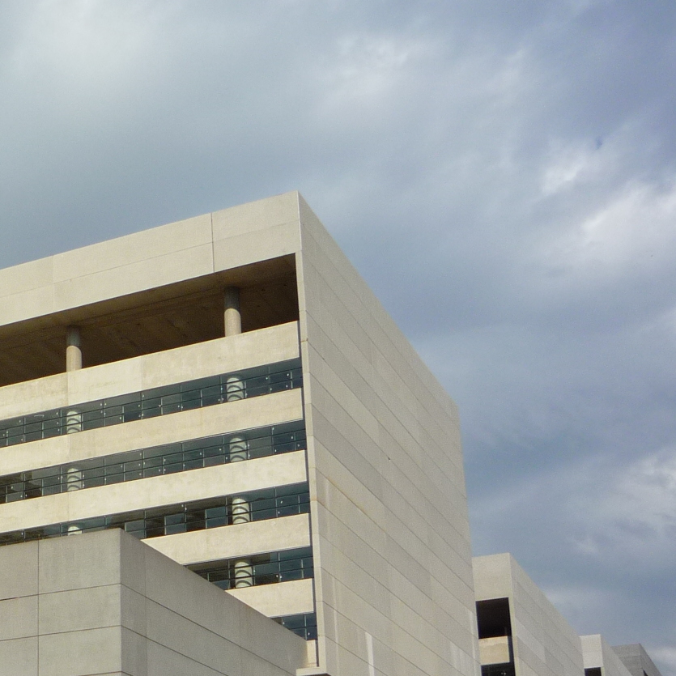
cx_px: 52
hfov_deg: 25.6
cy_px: 542
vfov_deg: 26.0
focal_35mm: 65
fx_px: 1436
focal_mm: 5.2
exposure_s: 1/640
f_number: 5.6
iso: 100
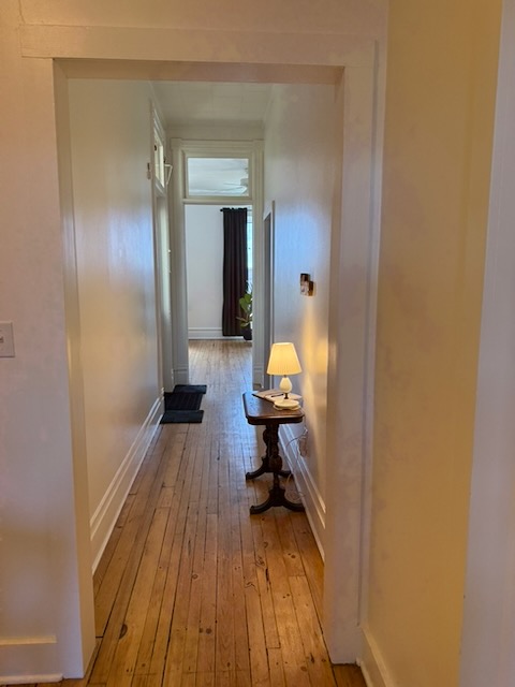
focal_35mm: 24
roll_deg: +0.0
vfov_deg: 71.6
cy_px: 344
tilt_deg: -8.1
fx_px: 476
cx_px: 258
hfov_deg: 56.8
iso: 200
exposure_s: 1/120
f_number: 1.78
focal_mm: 6.76
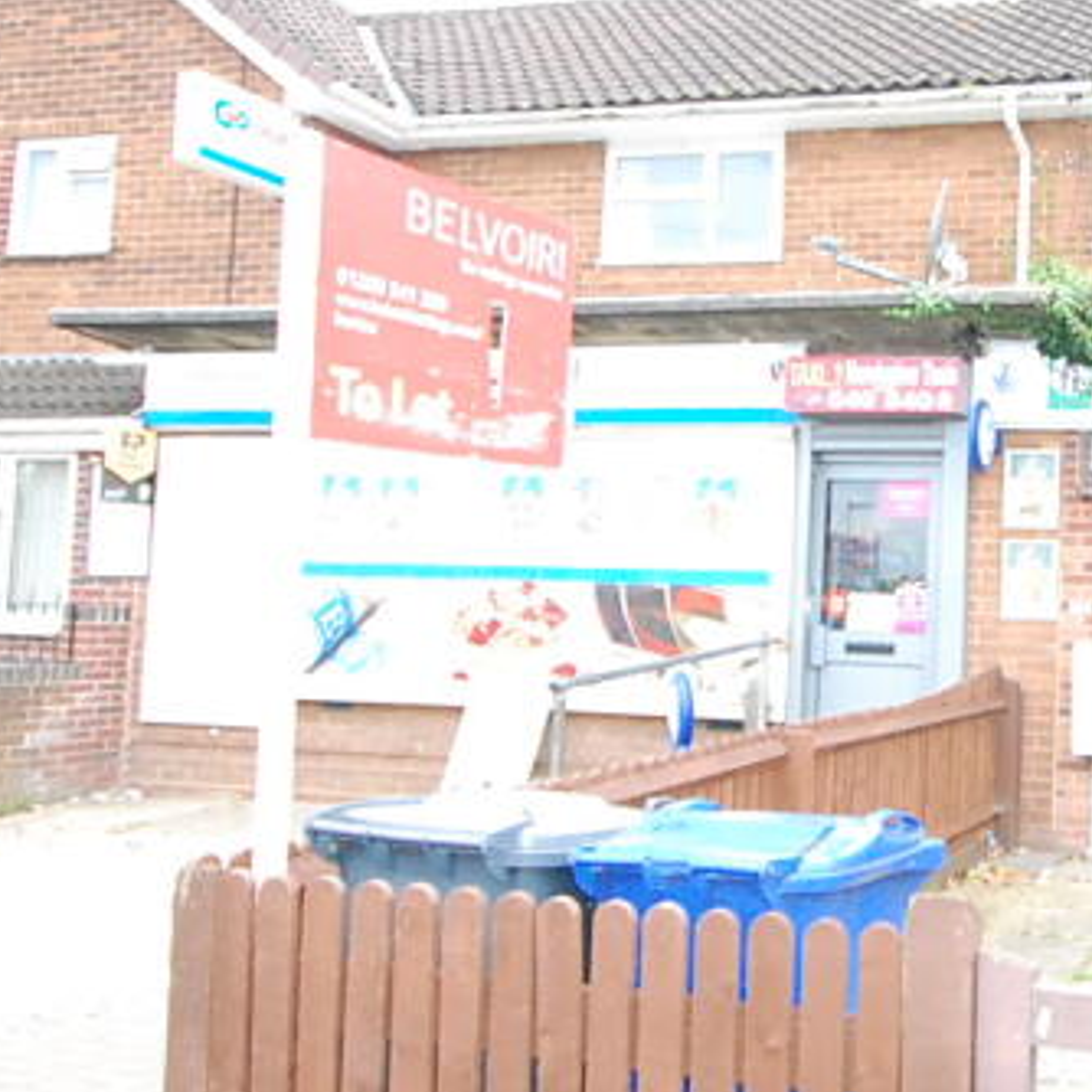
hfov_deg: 38.8
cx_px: 1046
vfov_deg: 42.8
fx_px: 1392
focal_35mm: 39
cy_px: 557
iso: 1600
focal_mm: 10
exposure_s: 1/500
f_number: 3.5
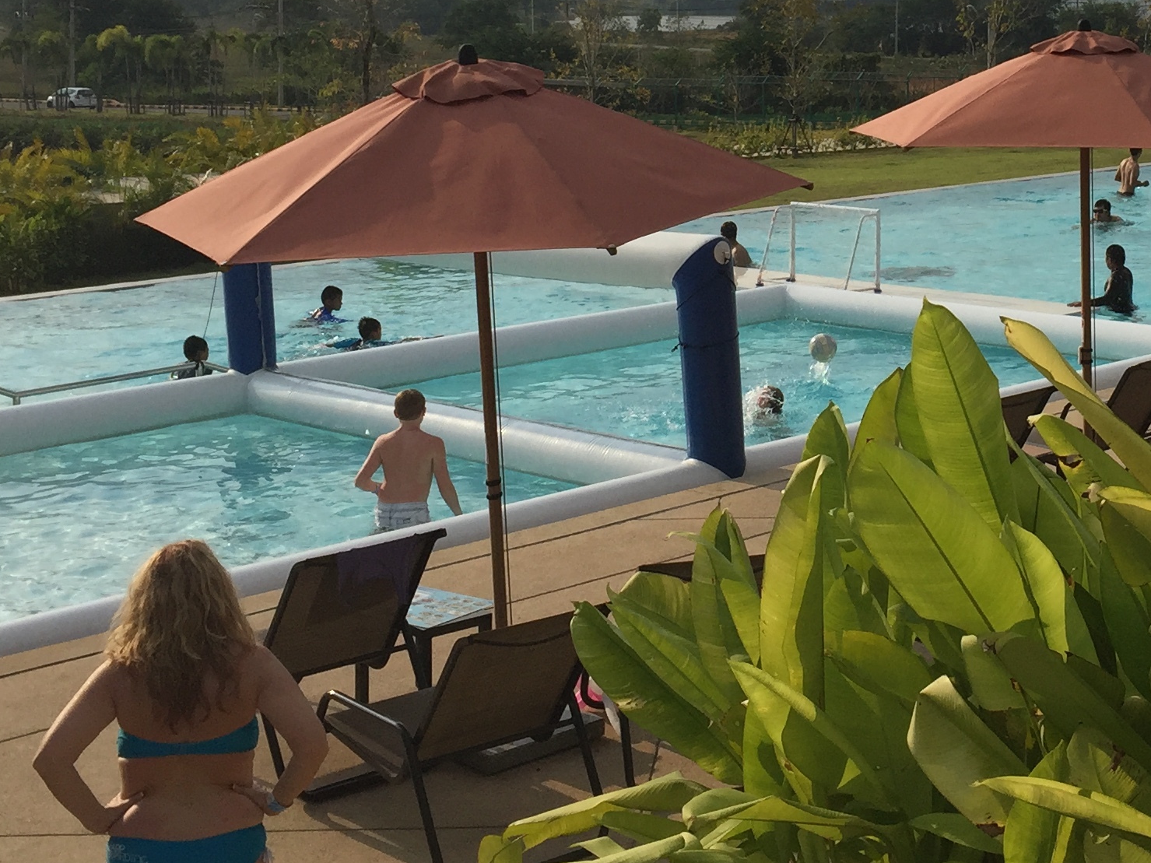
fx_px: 2128
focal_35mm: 64
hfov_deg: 29.4
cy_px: 102
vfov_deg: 22.4
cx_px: 965
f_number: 2.2
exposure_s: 1/3968
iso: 32
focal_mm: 4.15
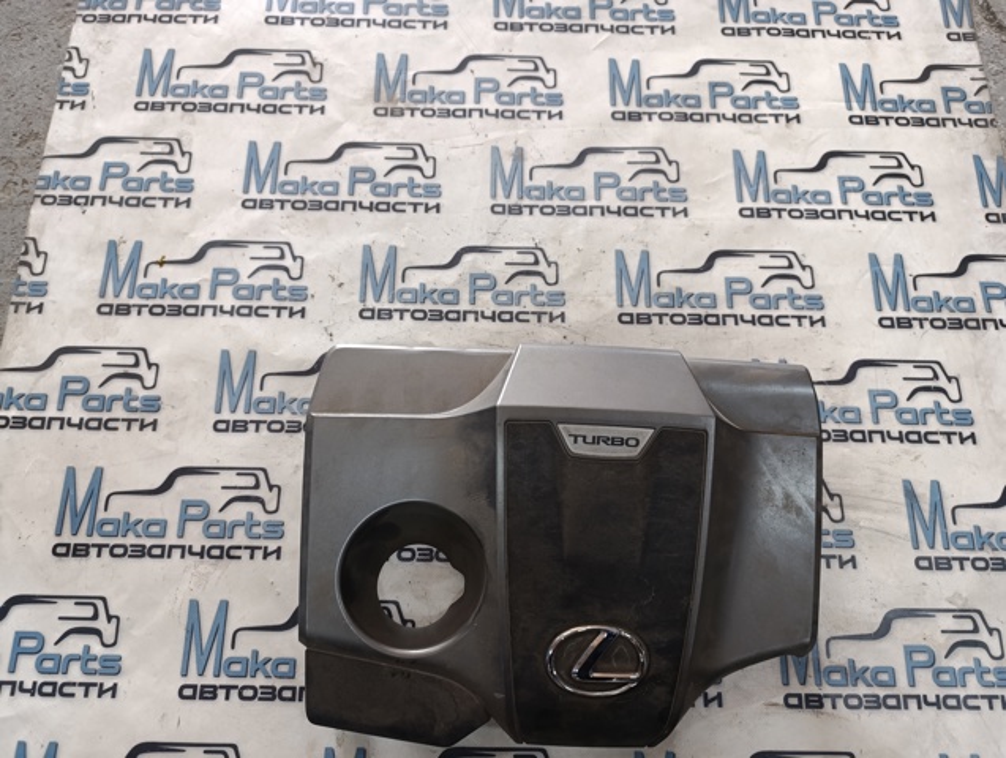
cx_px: 503
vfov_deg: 59.0
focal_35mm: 23
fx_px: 670
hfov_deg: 73.8
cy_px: 379
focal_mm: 6.14
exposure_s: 1/50
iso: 640
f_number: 1.6
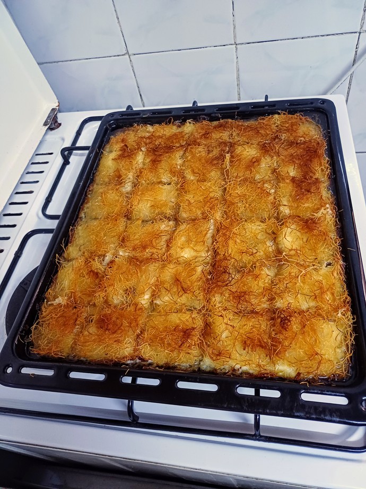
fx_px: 352
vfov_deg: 69.4
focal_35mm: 25
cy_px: 244
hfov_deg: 54.9
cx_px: 183
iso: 640
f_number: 1.8
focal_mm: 4.65
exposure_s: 1/25
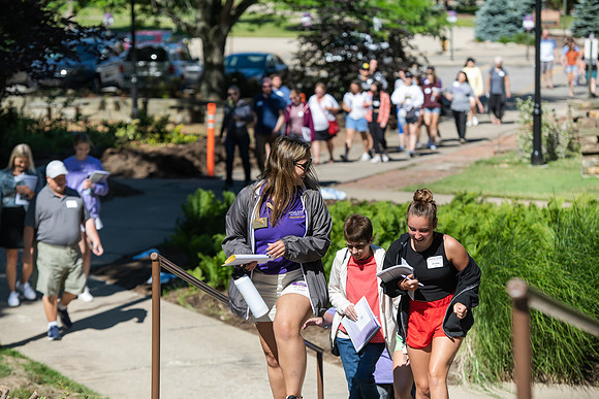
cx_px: 300
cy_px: 200
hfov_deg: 16.8
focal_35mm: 122
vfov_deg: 11.2
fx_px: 2030
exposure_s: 1/800
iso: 100
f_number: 4
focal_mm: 122
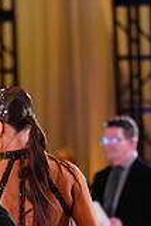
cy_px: 309
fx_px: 3685
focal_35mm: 587
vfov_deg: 3.5
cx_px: 9
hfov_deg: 2.3
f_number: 4
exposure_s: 1/400
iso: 3200
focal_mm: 162
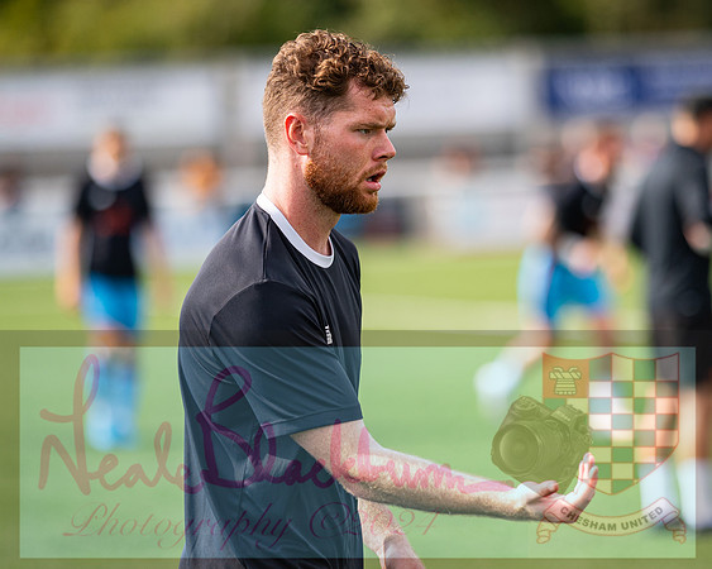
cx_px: 414
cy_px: 284
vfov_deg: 6.8
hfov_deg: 8.5
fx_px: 4792
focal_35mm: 227
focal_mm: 135
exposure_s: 1/5000
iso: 200
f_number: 1.8
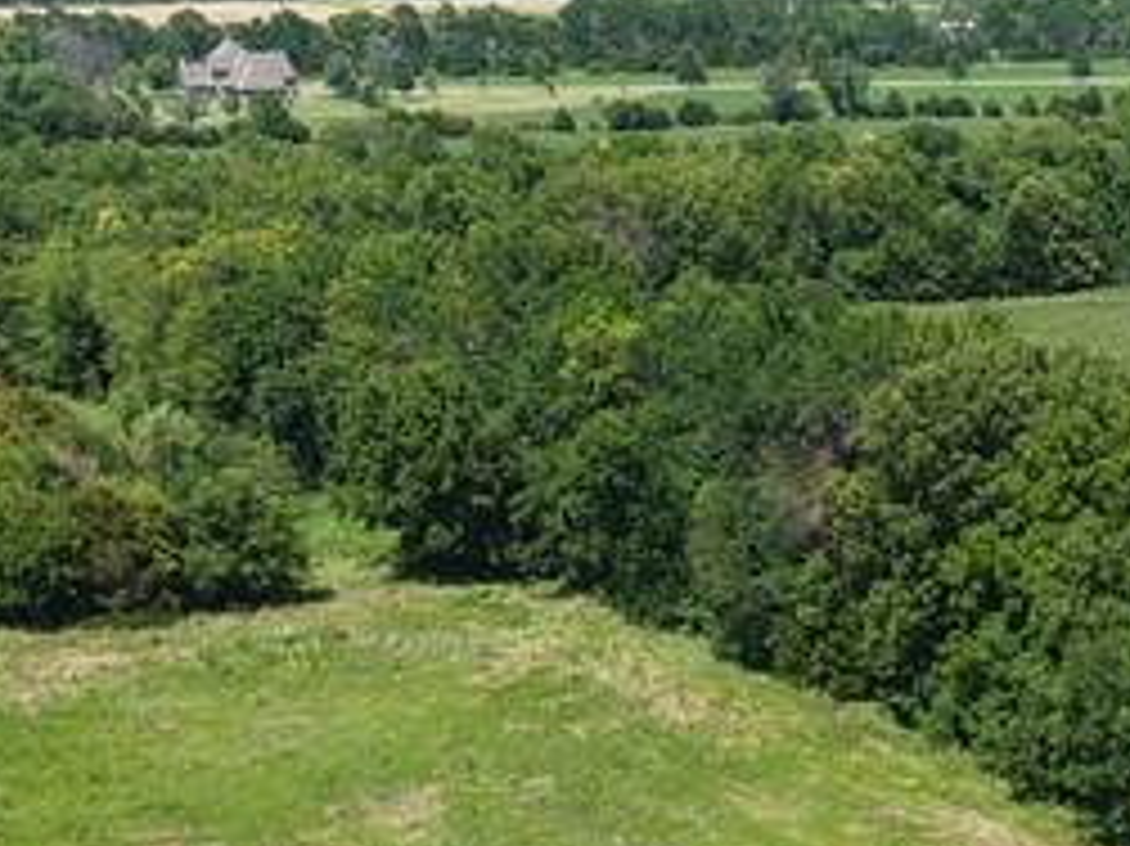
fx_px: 3198
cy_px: 1310
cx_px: 1481
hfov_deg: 18.6
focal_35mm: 98
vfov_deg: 14.0
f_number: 1.8
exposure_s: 1/2000
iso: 100
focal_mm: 8.67
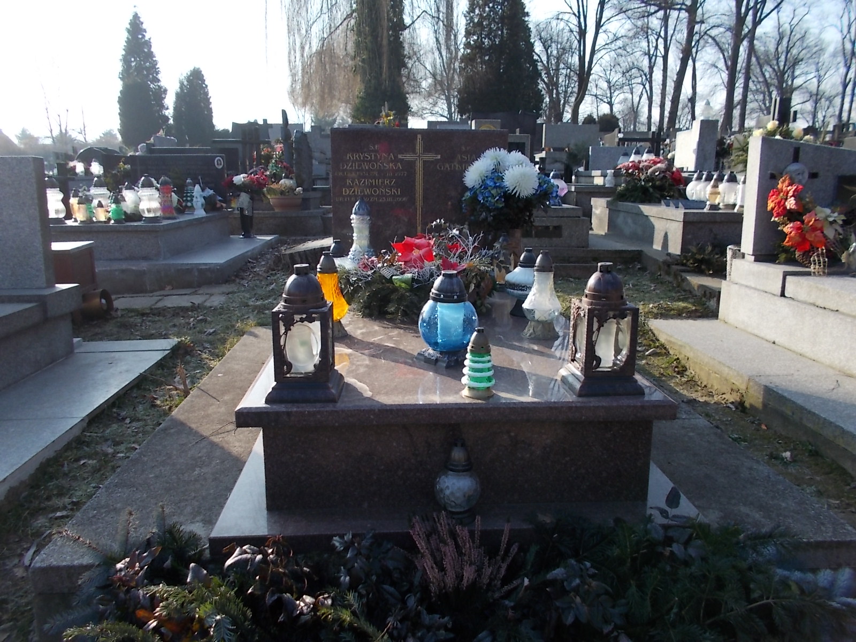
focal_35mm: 26
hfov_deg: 67.3
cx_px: 428
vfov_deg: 53.1
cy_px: 321
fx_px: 643
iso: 80
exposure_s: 1/400
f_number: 3.2
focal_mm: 4.6
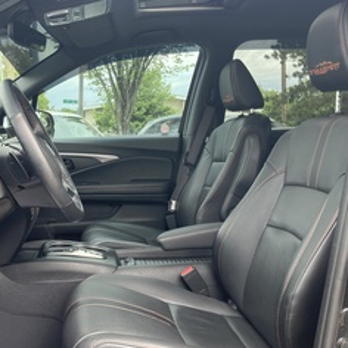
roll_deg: -0.7
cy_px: 153
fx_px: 500
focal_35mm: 44
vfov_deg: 38.3
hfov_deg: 38.1
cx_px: 133
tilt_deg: -1.3
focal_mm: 3.99
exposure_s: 1/121
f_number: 1.8
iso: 25
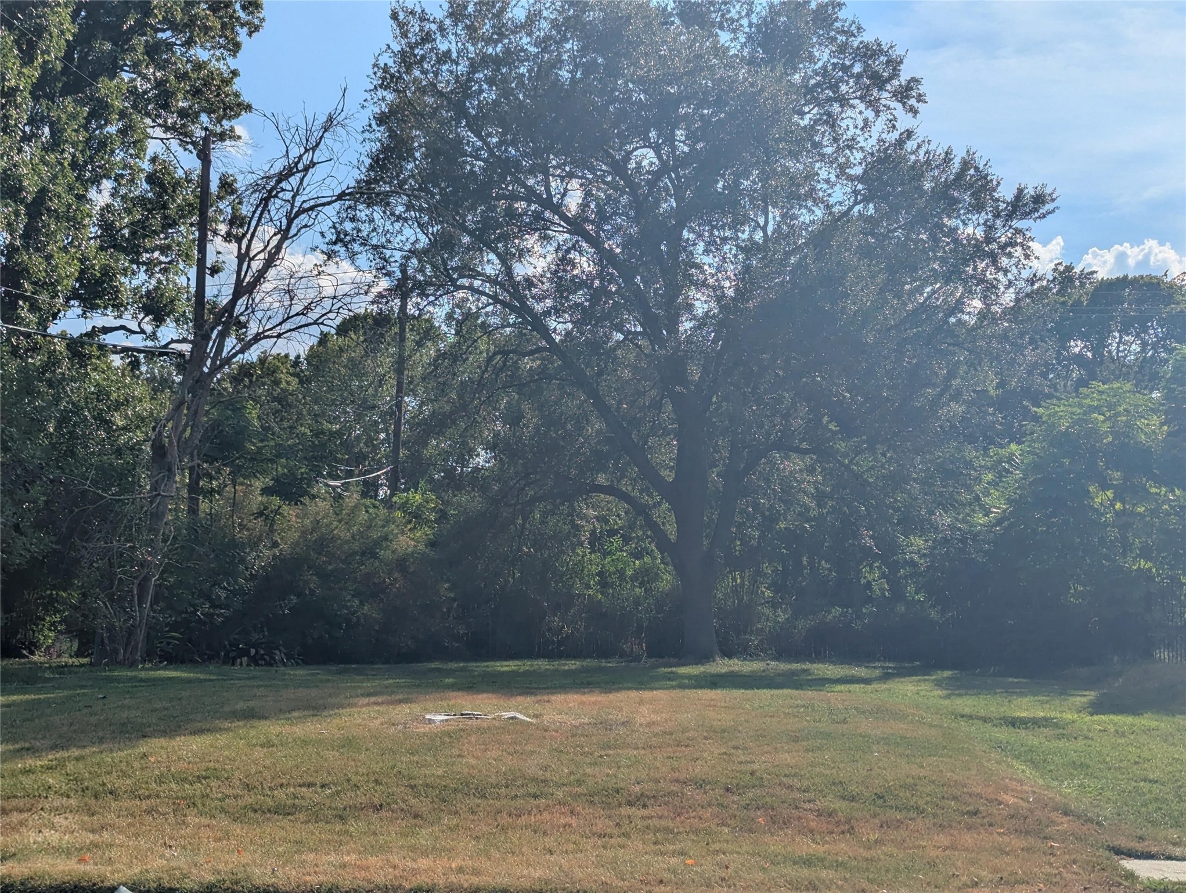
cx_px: 593
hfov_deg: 39.6
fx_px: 1647
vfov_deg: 30.3
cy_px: 446
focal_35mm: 48
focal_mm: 6.81
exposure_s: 1/6329
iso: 49
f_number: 1.85
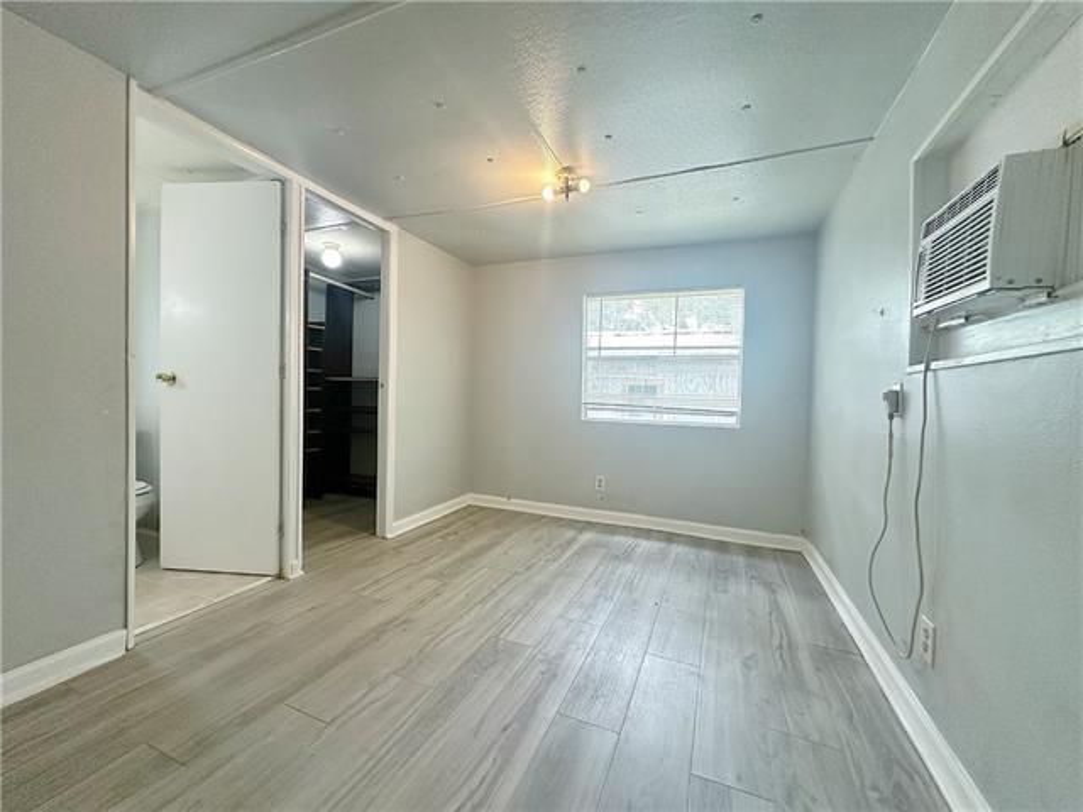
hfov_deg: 102.1
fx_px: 438
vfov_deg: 85.7
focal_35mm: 14
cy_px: 406
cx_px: 542
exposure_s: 1/120
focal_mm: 2.22
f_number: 2.2
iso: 250
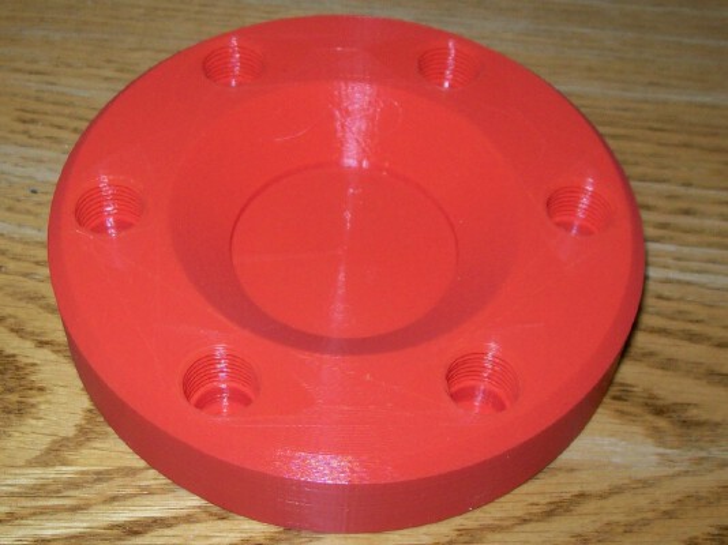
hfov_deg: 51.4
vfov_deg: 39.6
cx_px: 364
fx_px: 757
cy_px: 272
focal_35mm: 36
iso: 80
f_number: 2.7
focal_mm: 6
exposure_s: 1/64
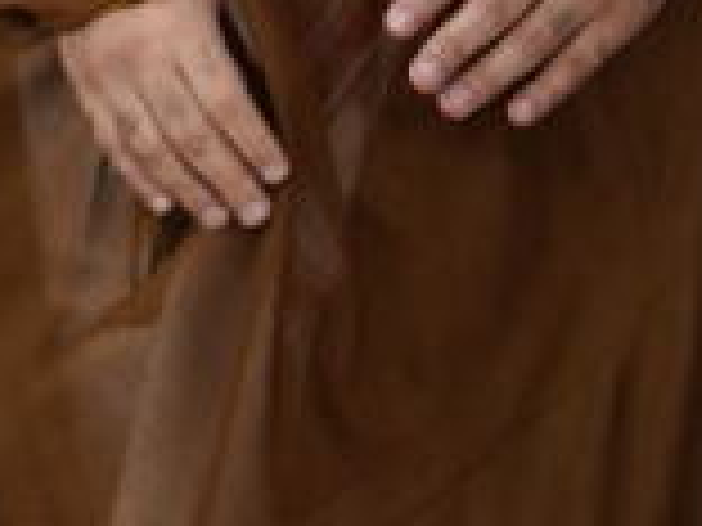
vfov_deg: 1.8
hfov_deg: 2.3
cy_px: -852
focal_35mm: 846
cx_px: -450
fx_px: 17157
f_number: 3.2
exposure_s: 1/400
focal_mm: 134
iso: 1600
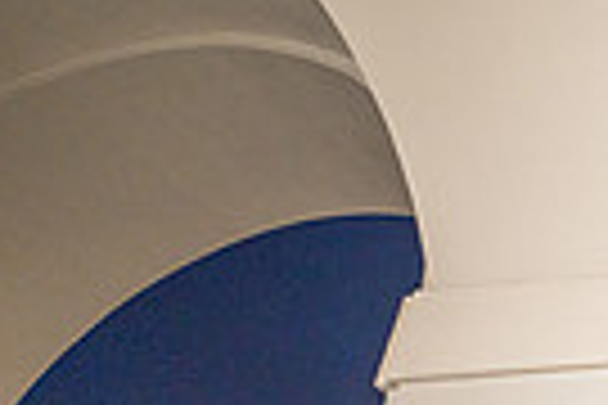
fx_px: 1013
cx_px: 1252
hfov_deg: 18.6
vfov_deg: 16.6
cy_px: 826
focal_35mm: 60
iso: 800
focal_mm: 14
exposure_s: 1/160
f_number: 2.8
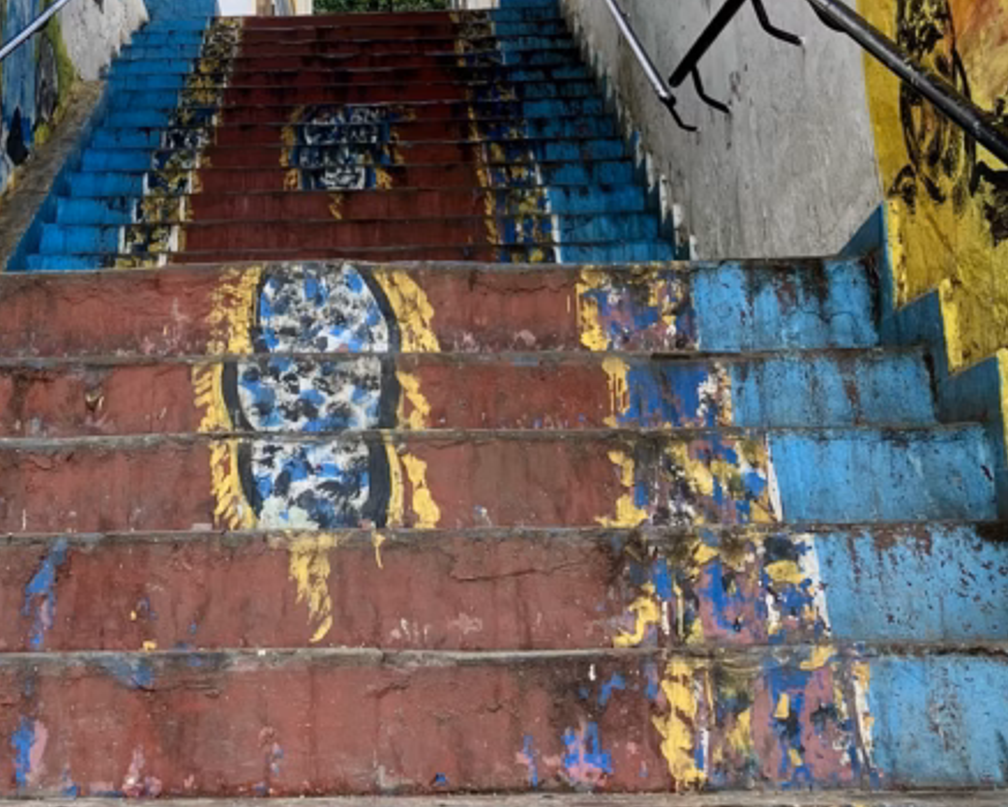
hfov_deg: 29.3
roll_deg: +0.7
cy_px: -35
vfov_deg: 22.7
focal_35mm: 64
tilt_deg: +24.1
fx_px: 1910
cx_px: 298
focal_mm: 3.99
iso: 32
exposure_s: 1/161
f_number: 1.8
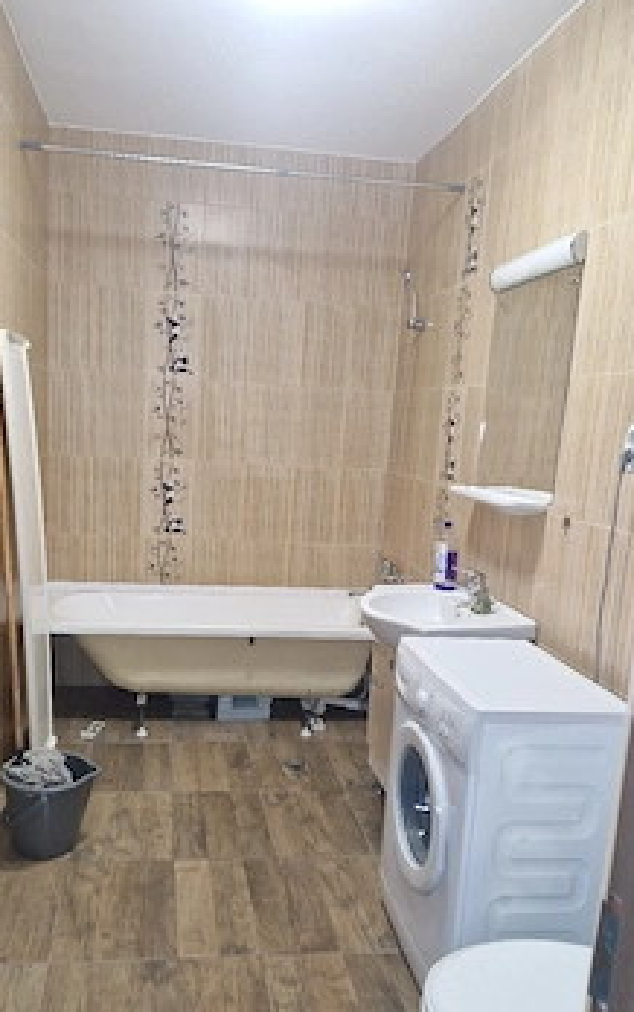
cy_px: 573
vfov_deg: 66.2
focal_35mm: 28
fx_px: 773
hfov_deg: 44.3
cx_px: 250
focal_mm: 5.54
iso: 202
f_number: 1.8
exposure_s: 1/20
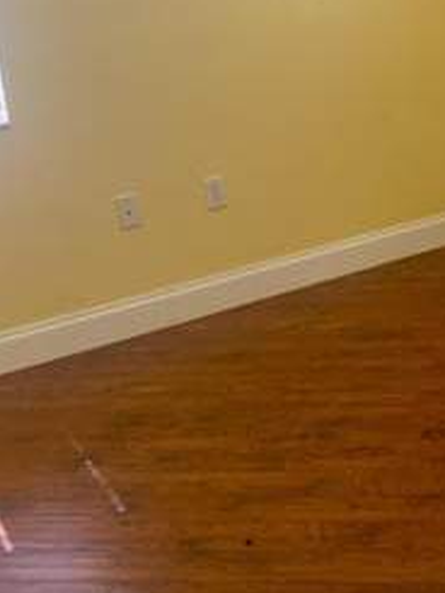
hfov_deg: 20.2
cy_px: 179
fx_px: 1165
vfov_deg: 28.3
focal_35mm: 68
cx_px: 537
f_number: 1.8
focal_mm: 4.25
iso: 100
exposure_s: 1/76
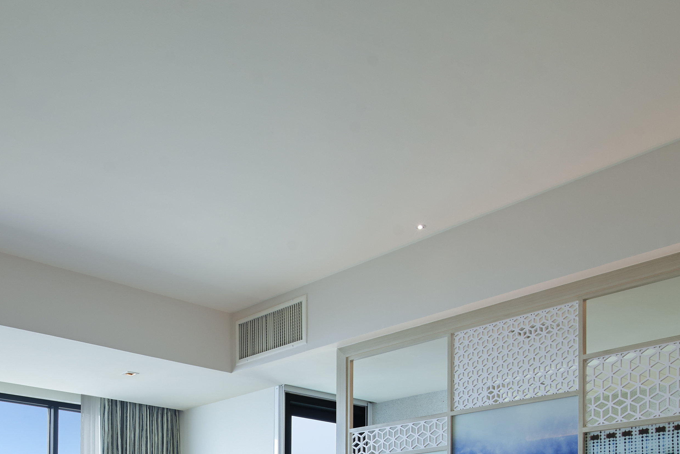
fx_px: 737
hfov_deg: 48.3
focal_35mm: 39
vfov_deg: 29.6
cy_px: 538
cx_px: 202
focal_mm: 16
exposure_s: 1/8
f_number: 11
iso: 100
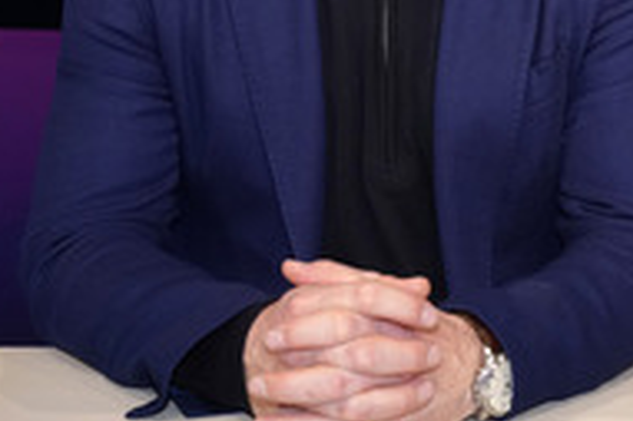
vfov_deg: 14.6
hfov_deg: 22.1
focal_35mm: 92
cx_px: 406
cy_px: -10
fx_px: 1616
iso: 2000
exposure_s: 1/125
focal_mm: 39
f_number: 5
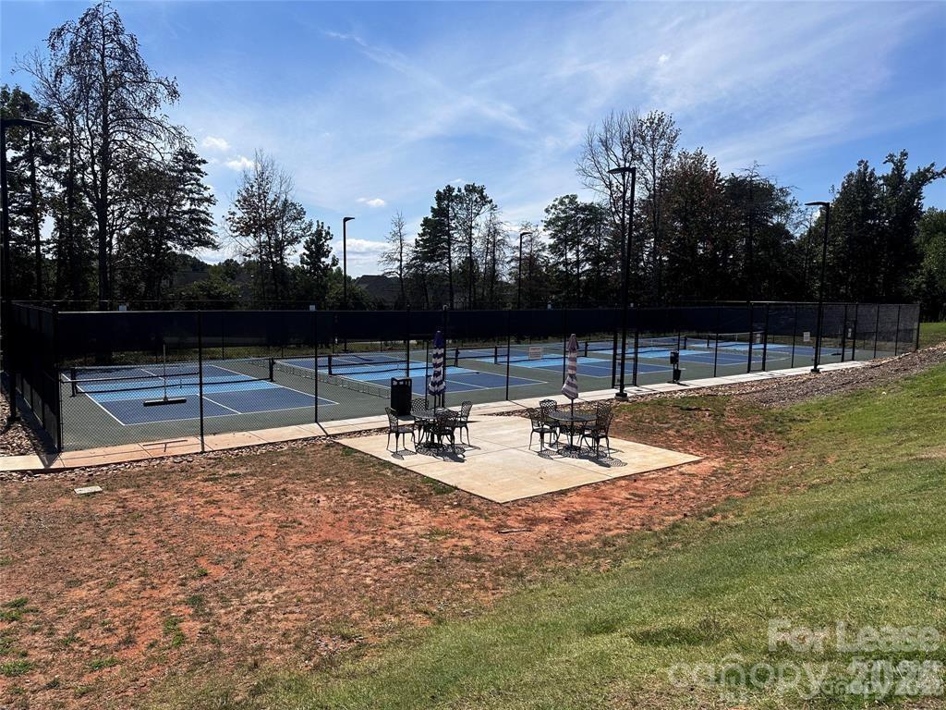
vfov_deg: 56.8
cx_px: 473
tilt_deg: -6.4
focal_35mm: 24
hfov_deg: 71.6
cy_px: 355
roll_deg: -2.0
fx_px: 656
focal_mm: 6.86
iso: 80
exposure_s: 1/7042
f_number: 1.78
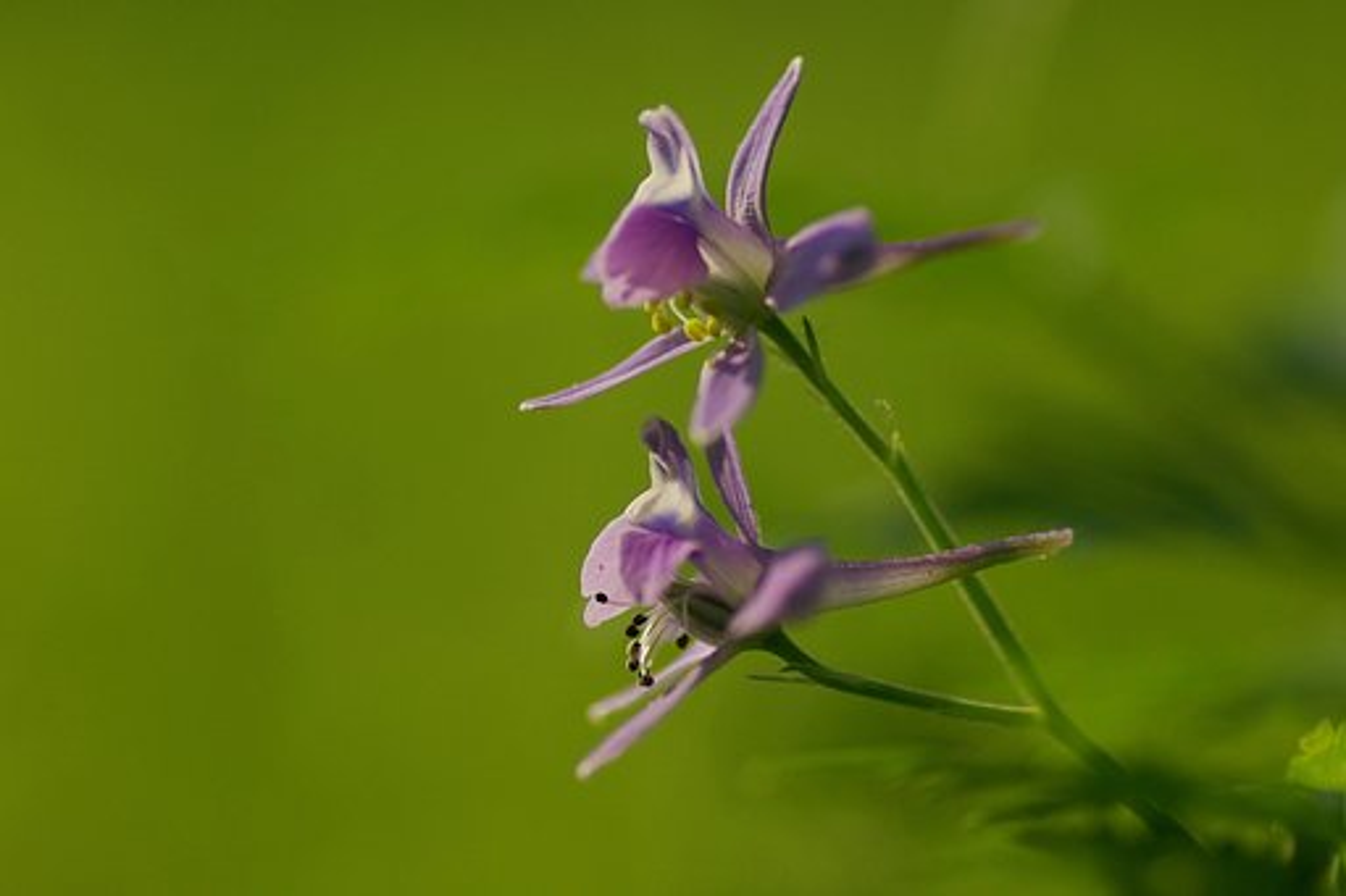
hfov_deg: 15.2
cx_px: 673
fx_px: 5046
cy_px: 448
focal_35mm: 135
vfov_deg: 10.2
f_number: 2.8
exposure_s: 1/400
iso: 100
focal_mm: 90
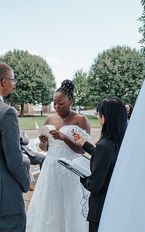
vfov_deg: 45.3
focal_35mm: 44
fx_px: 278
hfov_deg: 29.2
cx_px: 65
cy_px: 114
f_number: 3.2
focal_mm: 35
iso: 160
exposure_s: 1/1000
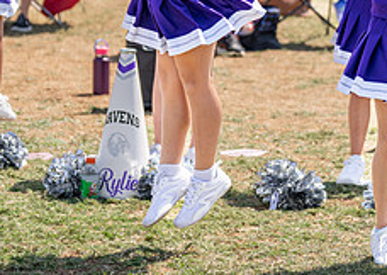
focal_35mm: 193
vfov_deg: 7.4
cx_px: 345
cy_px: -16
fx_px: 2118
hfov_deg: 10.4
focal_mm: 70
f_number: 2.8
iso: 160
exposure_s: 1/2500
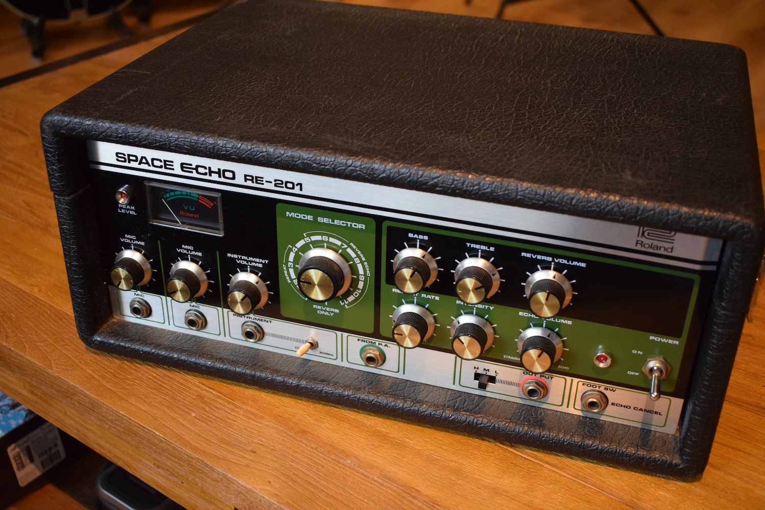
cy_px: 255
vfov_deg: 31.9
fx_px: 892
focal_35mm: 42
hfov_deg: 46.4
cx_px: 382
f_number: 4.2
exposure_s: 1/60
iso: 2500
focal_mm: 28
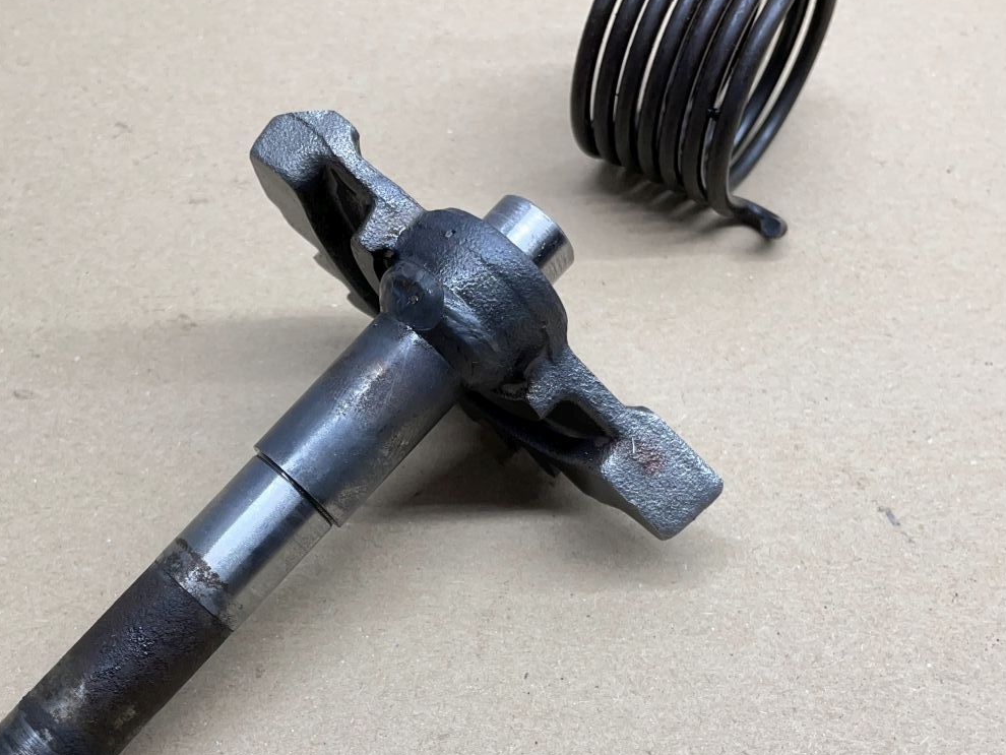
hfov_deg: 44.5
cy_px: 499
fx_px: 1221
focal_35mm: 42
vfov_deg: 34.1
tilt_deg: -55.9
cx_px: 383
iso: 64
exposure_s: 1/100
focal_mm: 4.2
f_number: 1.6
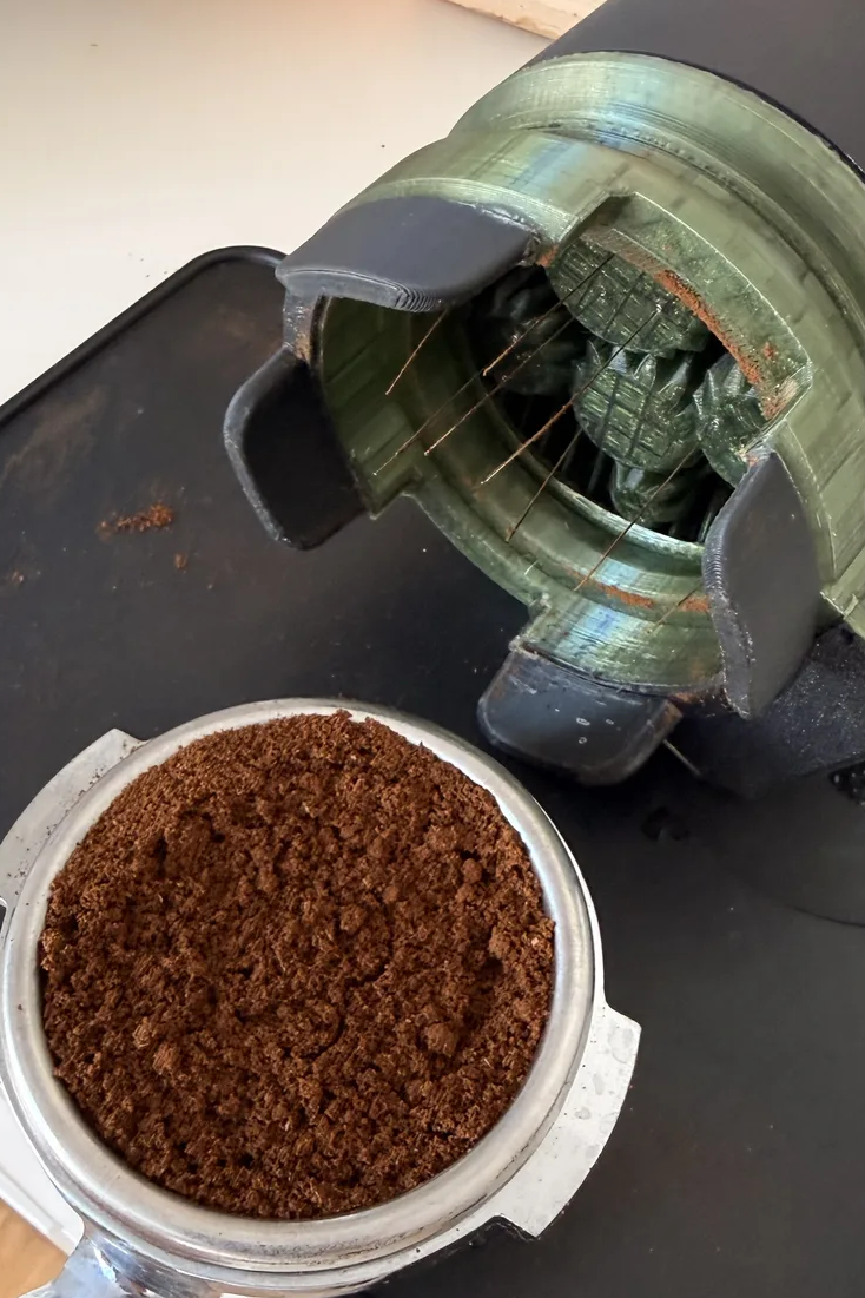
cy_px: 762
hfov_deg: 38.9
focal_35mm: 34
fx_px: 1225
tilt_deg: -52.5
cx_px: 426
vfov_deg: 55.5
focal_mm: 2.22
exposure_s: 1/48
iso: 250
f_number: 2.2
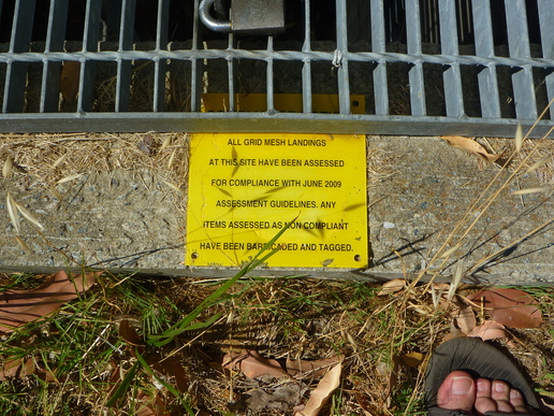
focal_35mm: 38
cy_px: 208
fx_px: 608
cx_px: 277
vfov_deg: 37.7
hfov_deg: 49.0
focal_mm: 6.8
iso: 80
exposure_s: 1/160
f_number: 13
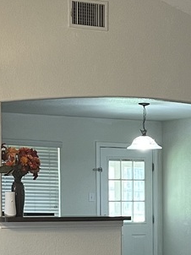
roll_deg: -0.4
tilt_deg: -4.0
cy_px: 246
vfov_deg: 15.7
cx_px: 259
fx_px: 914
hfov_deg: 11.6
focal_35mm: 124
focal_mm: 5.1
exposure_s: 1/60
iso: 80
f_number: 1.6
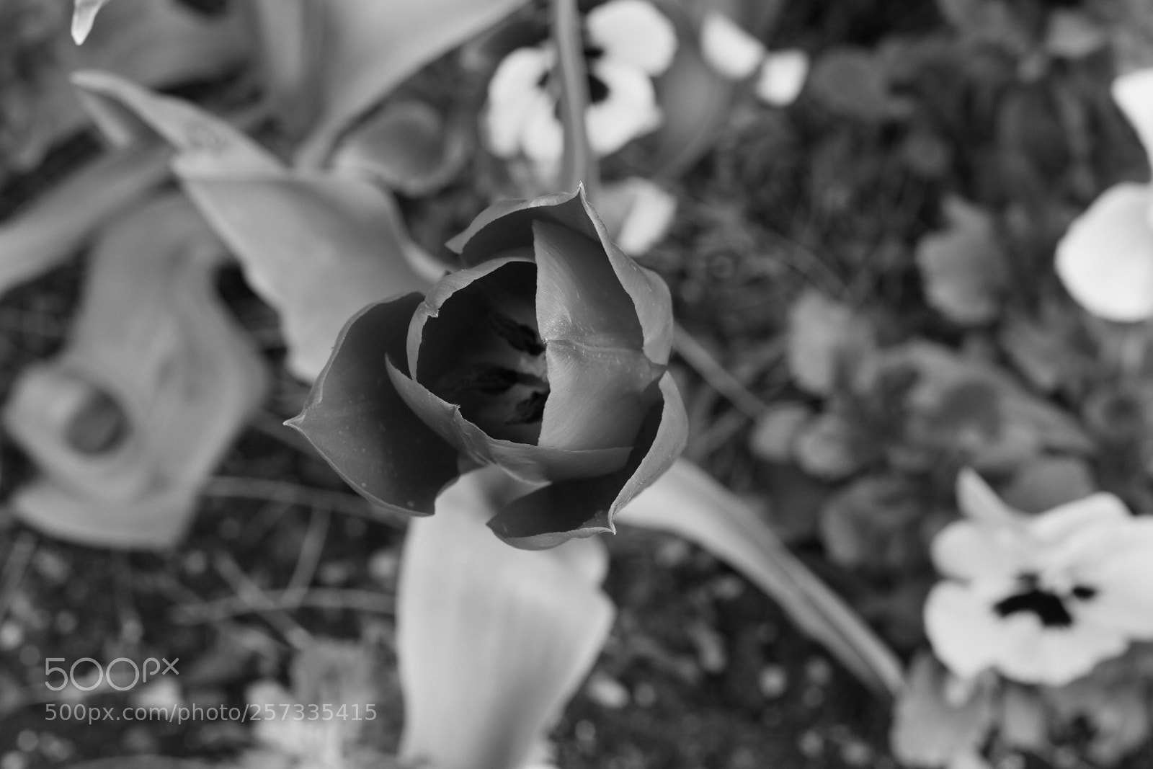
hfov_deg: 27.0
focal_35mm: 75
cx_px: 576
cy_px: 384
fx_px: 2402
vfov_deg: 18.2
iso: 400
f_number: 7.1
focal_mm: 50
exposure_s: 1/200
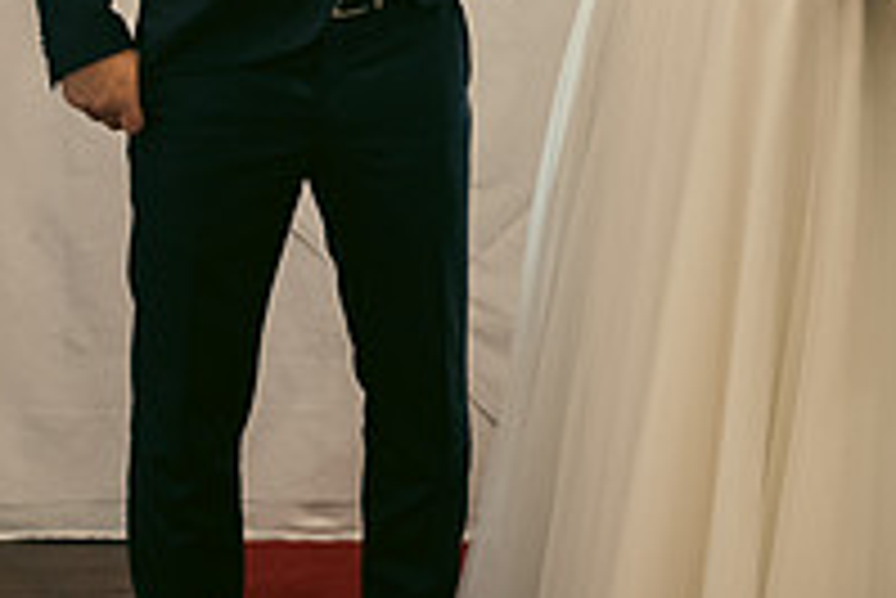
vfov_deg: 9.6
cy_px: -164
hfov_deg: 14.6
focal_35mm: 140
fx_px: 3487
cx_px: 644
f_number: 3.5
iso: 800
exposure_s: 1/160
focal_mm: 48
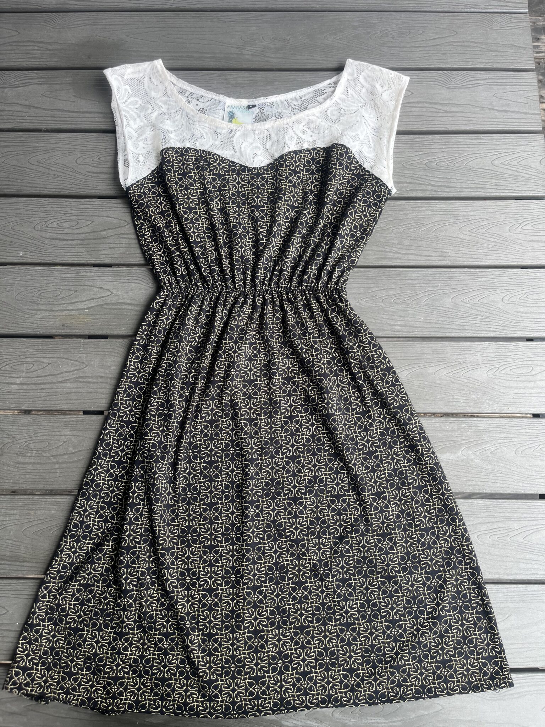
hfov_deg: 53.1
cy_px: 364
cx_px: 272
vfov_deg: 67.3
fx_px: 546
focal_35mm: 26
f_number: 1.6
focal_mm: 5.1
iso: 40
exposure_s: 1/158
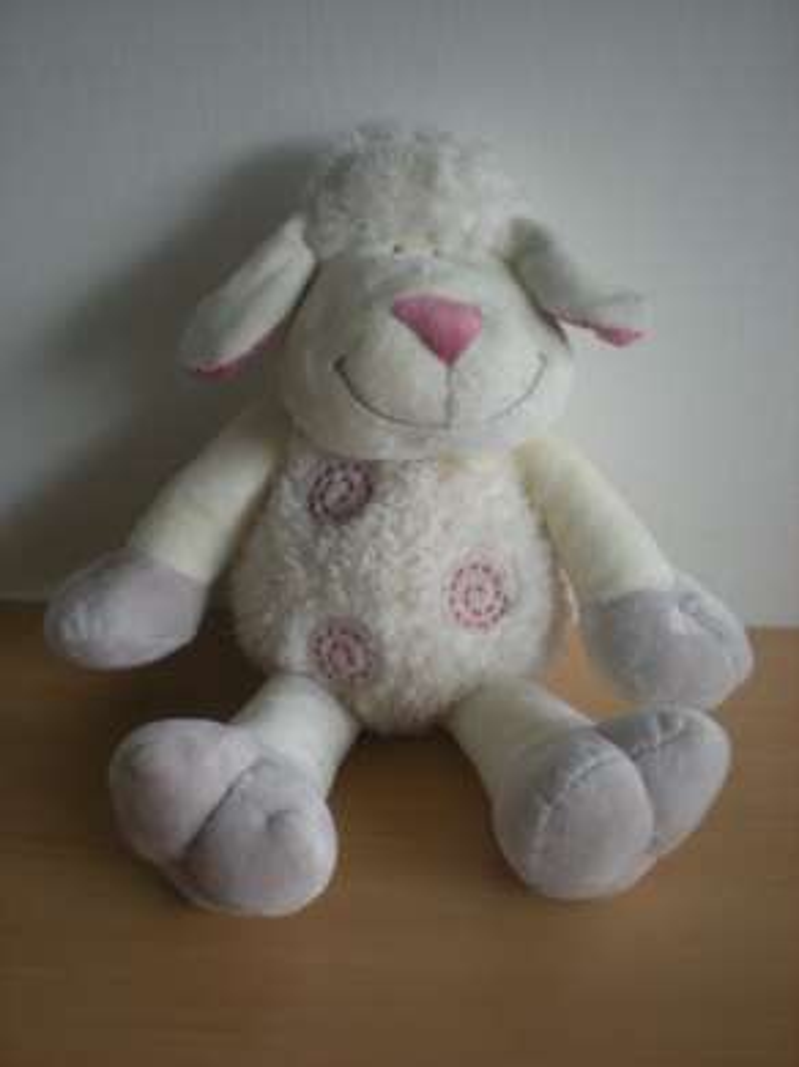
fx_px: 1171
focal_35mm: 38
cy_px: 534
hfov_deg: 37.7
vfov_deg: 49.0
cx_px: 400
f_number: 3.1
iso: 200
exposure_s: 1/48.8
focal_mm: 6.3
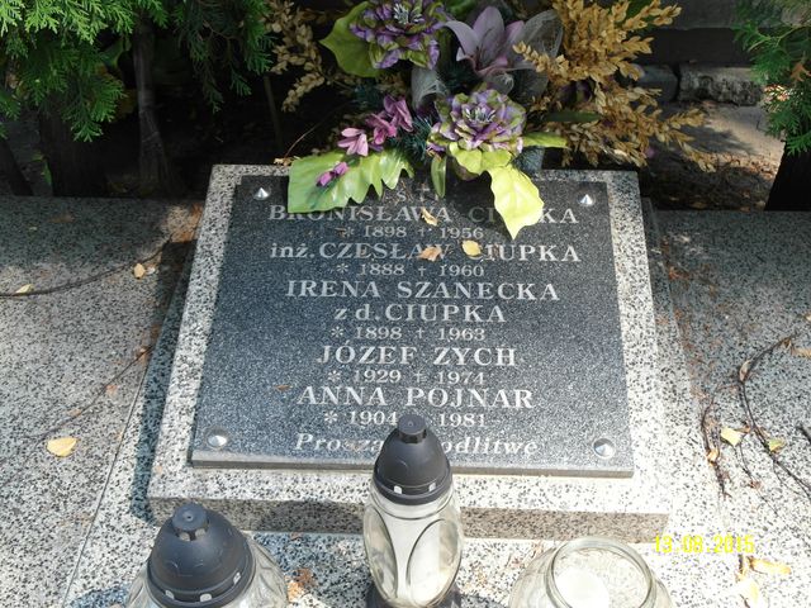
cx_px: 406
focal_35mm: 42
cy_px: 304
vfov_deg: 34.3
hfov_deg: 44.8
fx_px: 984
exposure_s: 1/125
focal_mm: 9.1
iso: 80
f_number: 3.8
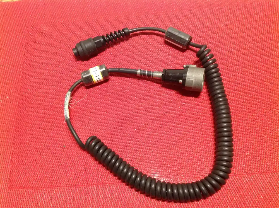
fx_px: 282
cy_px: 104
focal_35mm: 35
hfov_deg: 52.7
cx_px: 140
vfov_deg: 40.6
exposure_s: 1/15
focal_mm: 4.28
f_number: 2.4
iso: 400
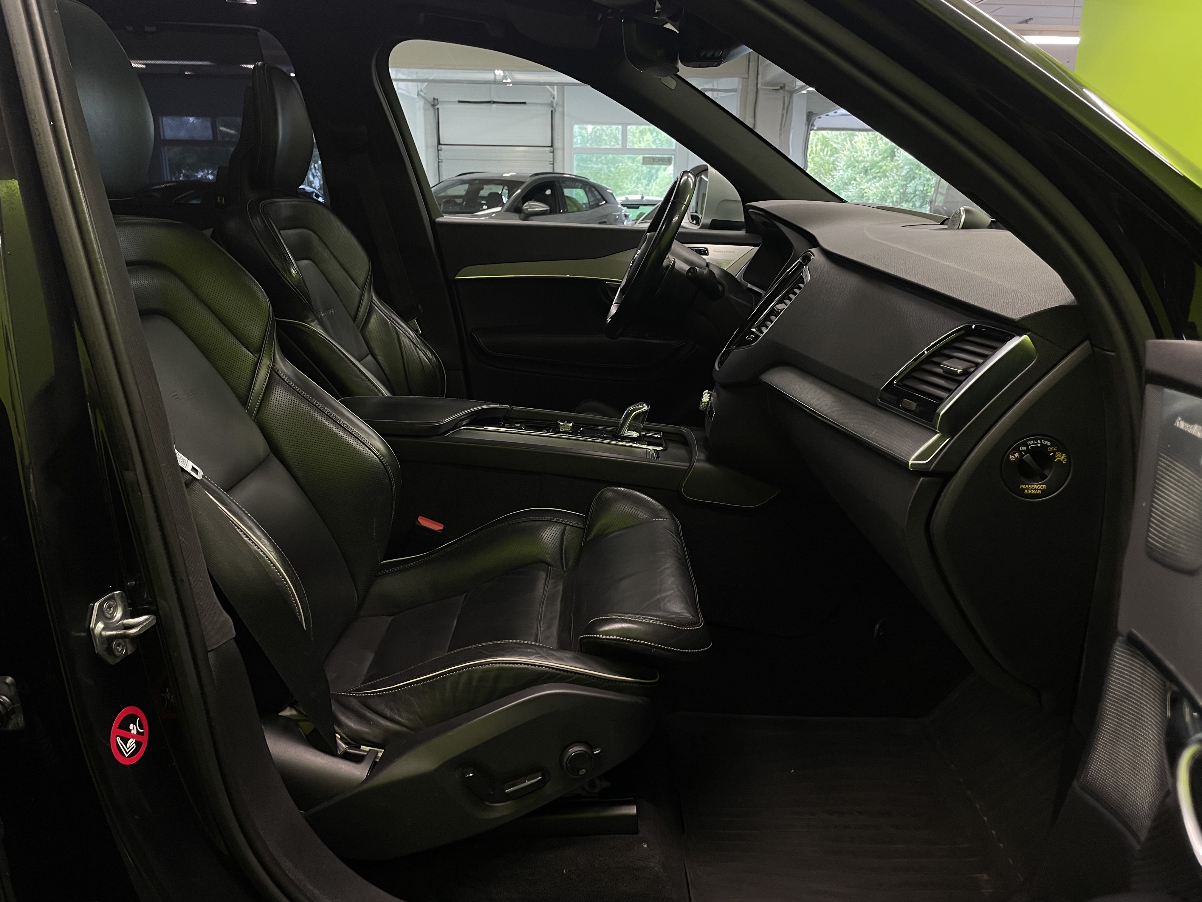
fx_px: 903
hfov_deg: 67.3
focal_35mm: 26
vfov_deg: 53.1
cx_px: 601
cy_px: 451
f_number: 1.6
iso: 125
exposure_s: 1/50
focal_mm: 4.2
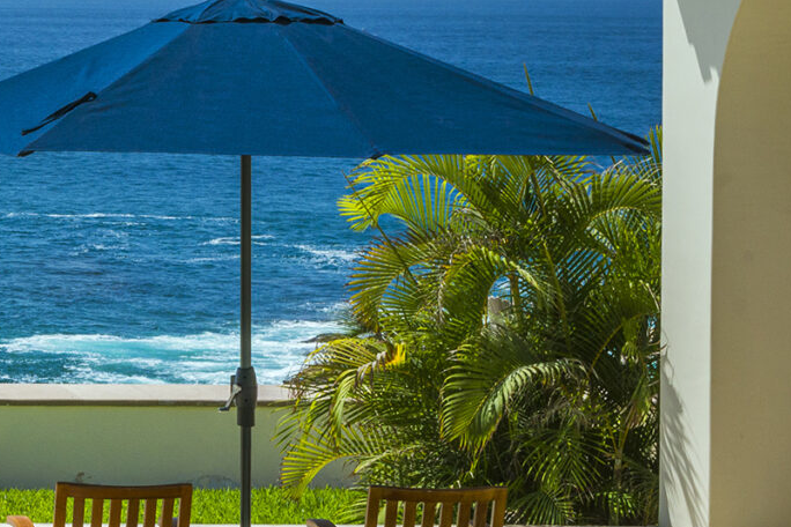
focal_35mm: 131
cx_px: -619
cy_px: 375
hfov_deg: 14.0
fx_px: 2878
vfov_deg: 10.5
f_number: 14
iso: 200
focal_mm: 35
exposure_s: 1/125
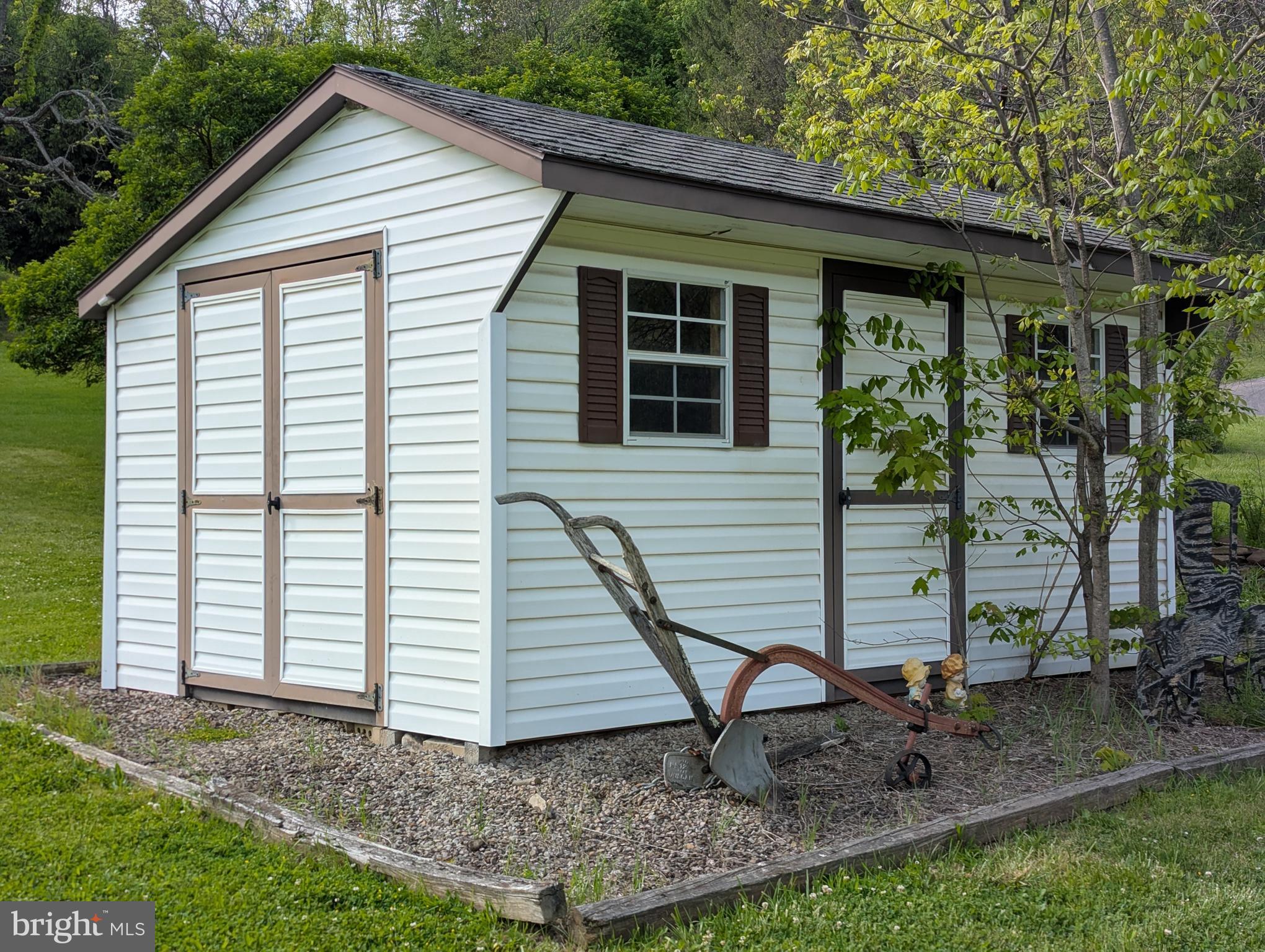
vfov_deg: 30.3
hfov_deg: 39.6
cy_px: 476
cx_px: 632
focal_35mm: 48
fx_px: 1757
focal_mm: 6.81
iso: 47
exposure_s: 1/999
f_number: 1.85
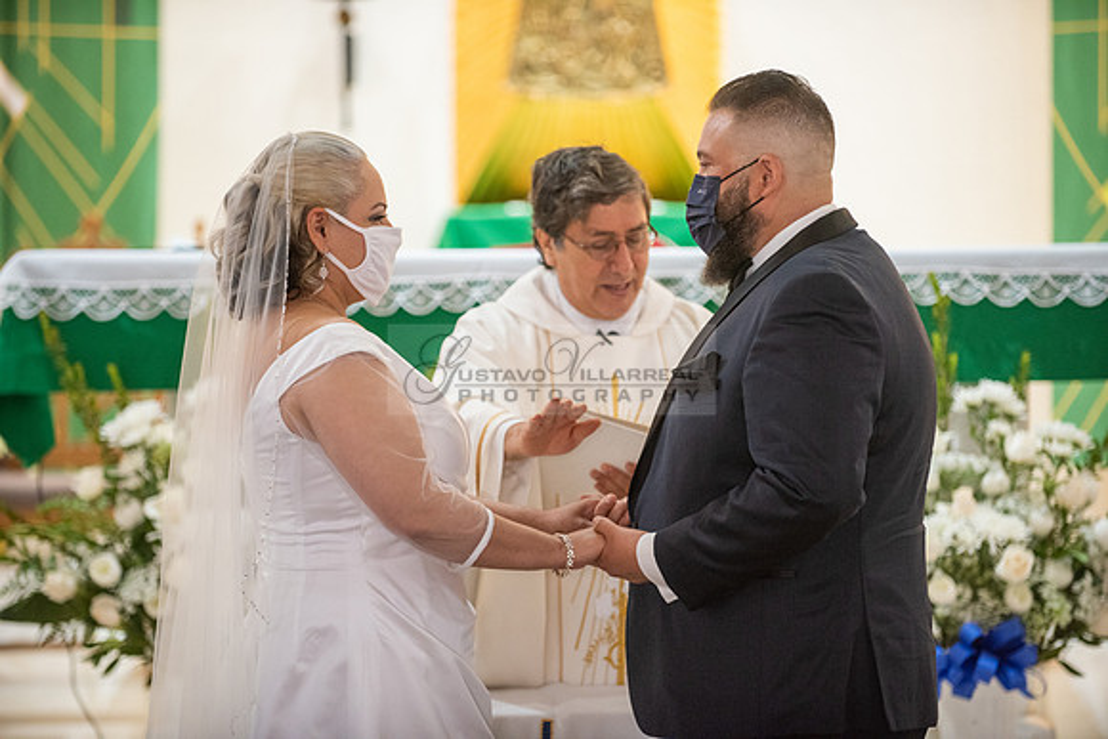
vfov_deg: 8.9
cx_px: 554
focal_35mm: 155
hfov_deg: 13.2
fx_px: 4771
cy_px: 370
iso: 2000
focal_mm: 155
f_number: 2.8
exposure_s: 1/160
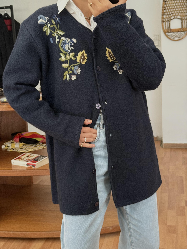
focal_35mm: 48
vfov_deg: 39.7
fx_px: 346
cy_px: 124
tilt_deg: -32.7
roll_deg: +5.8
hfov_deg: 30.3
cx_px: 94
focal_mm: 6.76
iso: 250
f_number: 1.78
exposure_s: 1/33
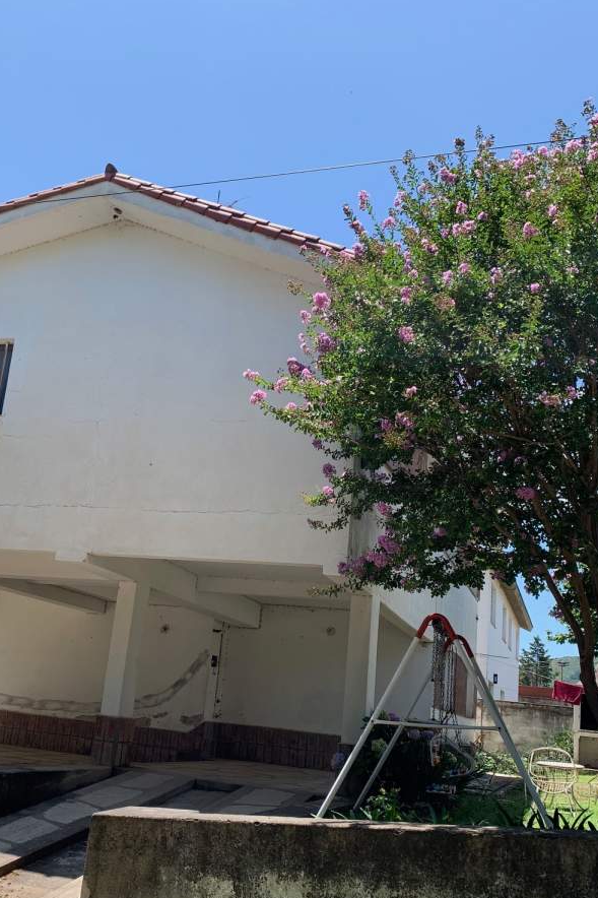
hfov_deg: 35.8
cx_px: 252
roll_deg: -5.6
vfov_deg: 51.9
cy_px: 456
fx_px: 922
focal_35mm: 37
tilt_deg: +15.4
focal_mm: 4.25
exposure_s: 1/1299
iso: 25
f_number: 1.8
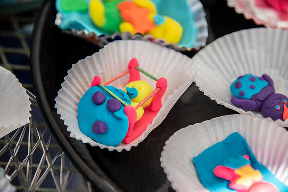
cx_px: 144
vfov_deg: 11.4
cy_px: 96
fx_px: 960
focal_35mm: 120
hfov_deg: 17.1
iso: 250
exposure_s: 1/400
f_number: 4
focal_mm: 120
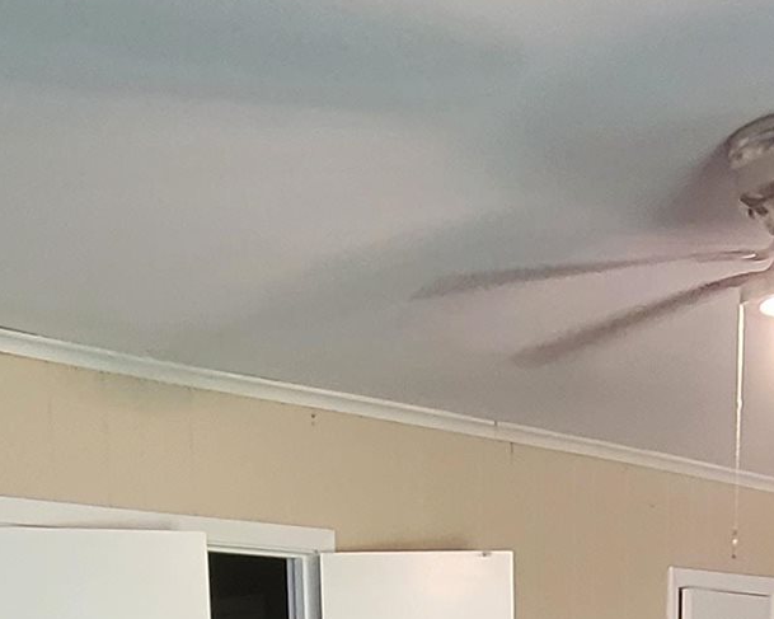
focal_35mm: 64
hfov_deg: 29.6
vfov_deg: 19.3
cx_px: 403
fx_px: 1466
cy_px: 1042
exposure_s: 1/24
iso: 640
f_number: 2.2
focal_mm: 2.2
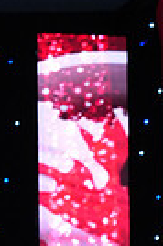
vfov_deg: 4.5
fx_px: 3098
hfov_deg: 3.0
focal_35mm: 455
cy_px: 520
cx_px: 155
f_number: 5
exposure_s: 1/250
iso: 2500
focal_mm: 105
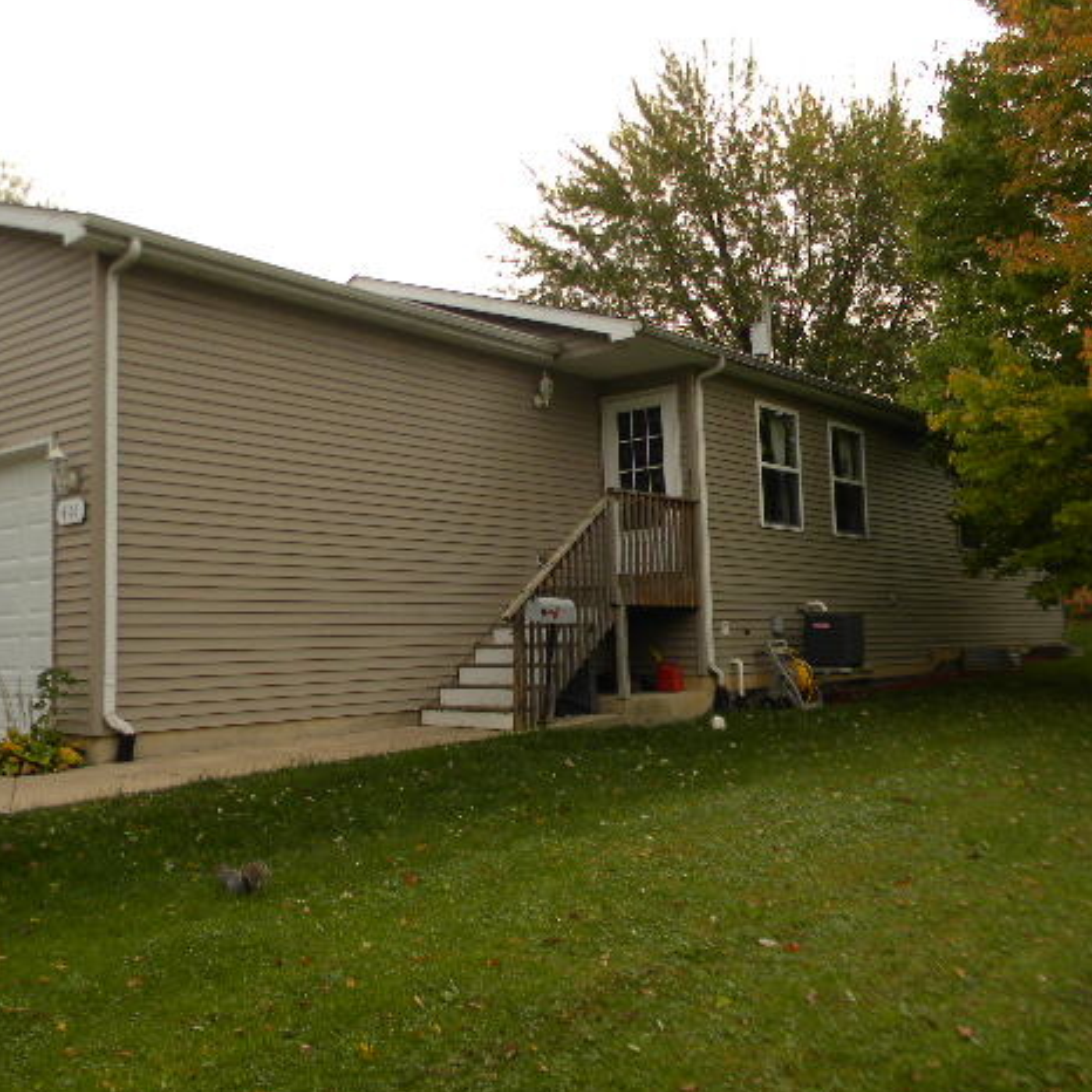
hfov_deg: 48.3
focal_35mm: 34
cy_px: 544
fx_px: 1213
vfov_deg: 48.5
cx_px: 462
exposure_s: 1/462
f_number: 3.5
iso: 80
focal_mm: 5
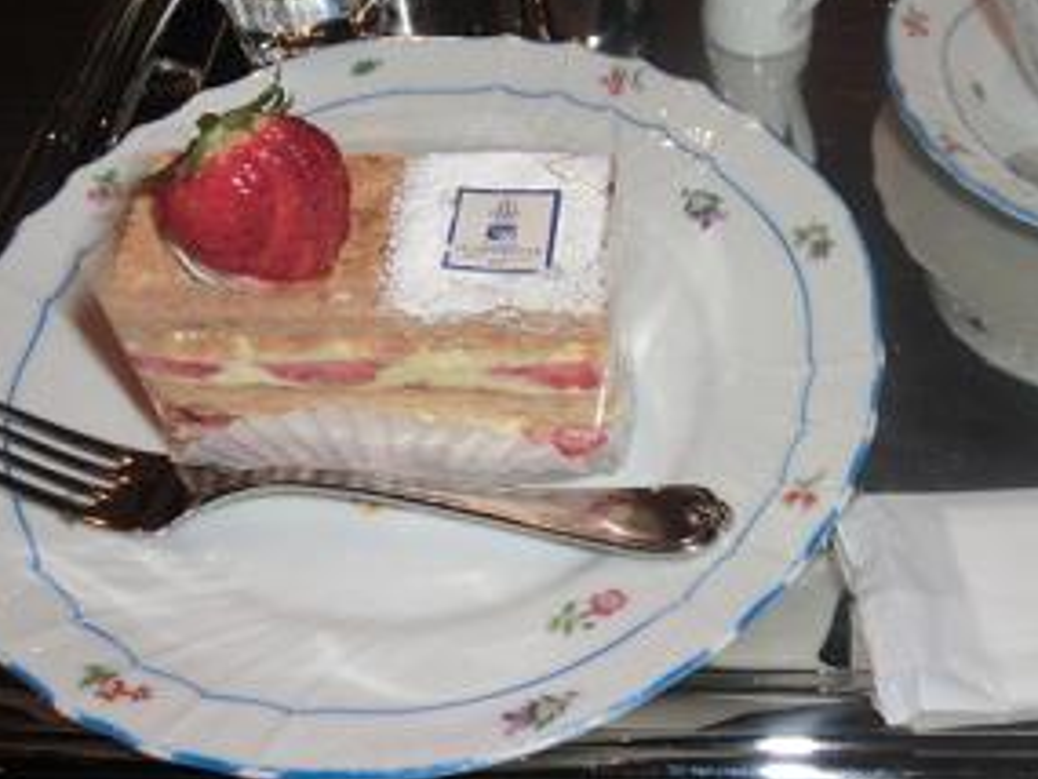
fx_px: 1320
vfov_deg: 32.5
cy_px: 240
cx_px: 667
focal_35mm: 44
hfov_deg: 42.5
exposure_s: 1/50
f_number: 3
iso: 125
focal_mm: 5
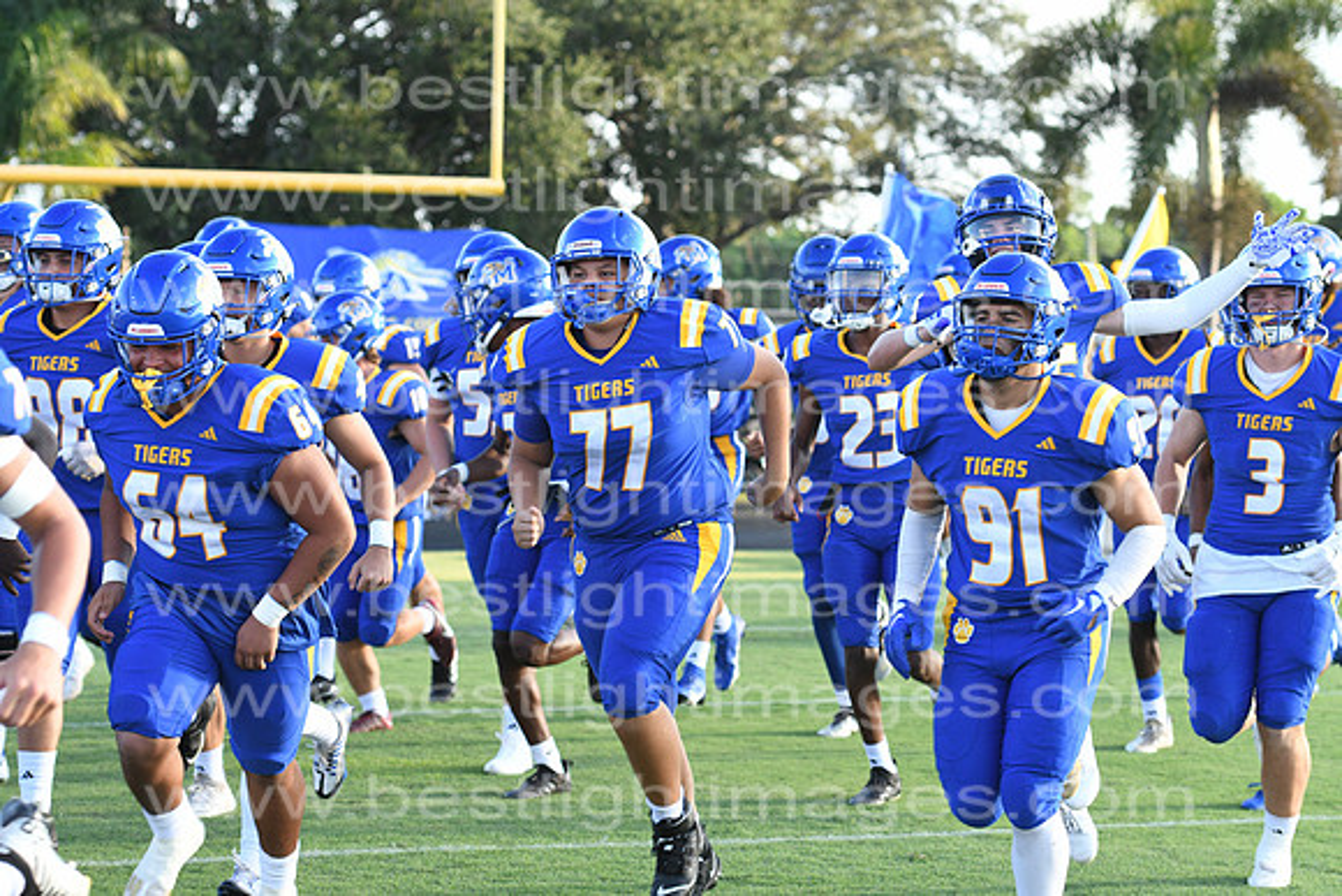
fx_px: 4810
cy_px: 448
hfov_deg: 15.9
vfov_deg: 10.6
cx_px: 671
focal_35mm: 129
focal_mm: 86
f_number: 5.6
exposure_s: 1/500
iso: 450
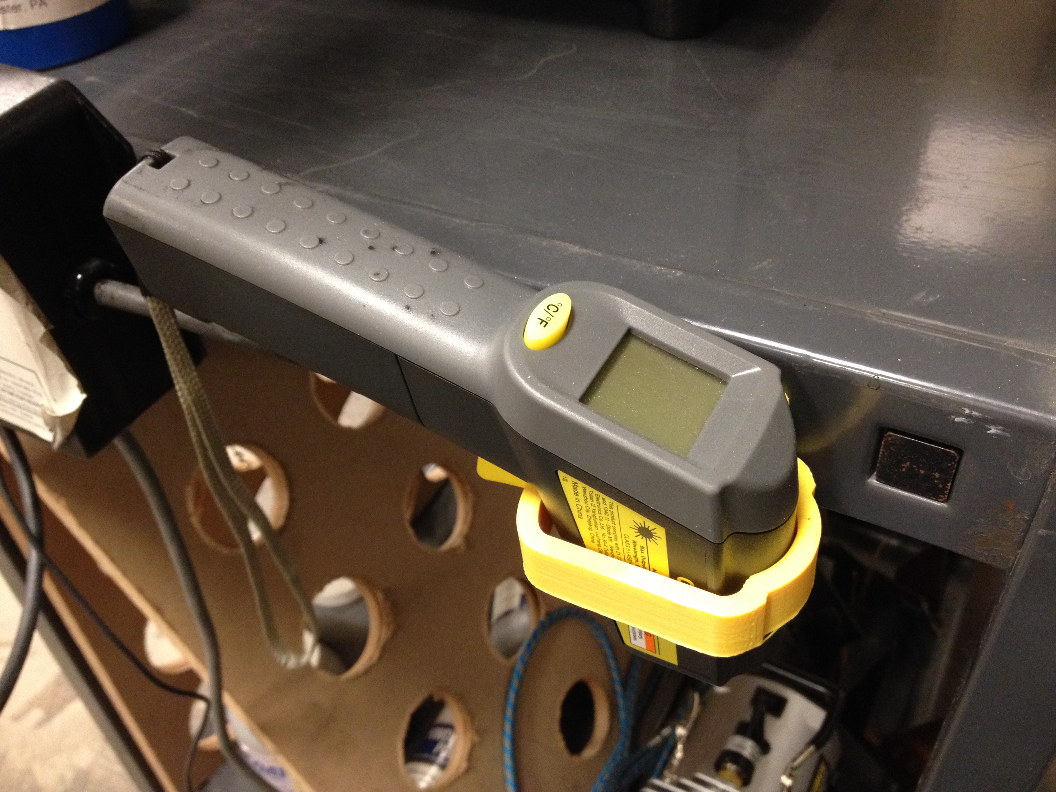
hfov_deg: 52.6
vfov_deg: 40.7
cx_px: 528
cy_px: 396
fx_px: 1068
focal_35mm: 35
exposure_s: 1/20
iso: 320
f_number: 2.4
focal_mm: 4.28
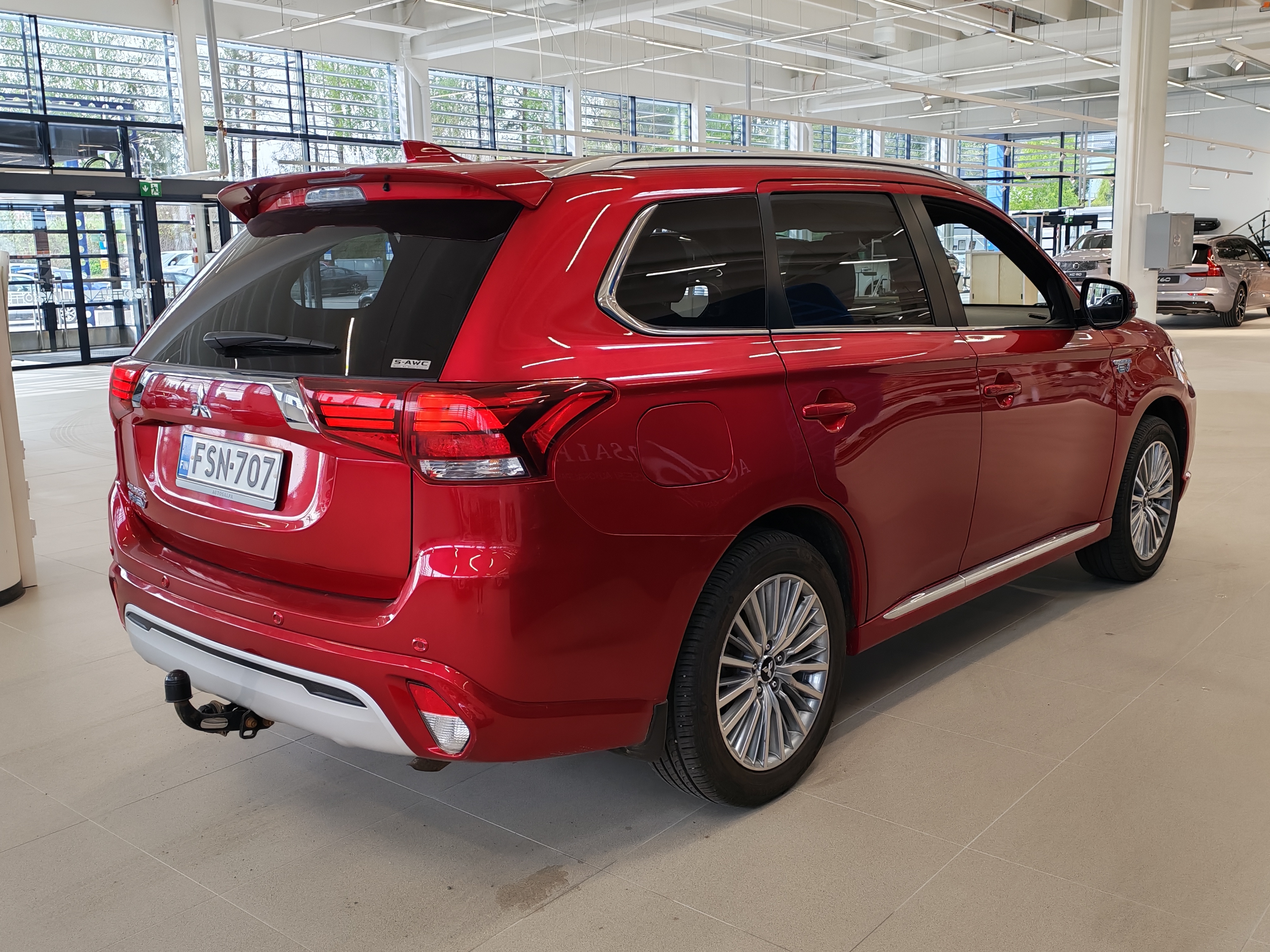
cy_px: 476
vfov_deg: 42.9
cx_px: 635
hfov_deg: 55.4
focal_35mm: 33
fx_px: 1211
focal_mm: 6.12
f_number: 1.9
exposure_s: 1/100
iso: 112
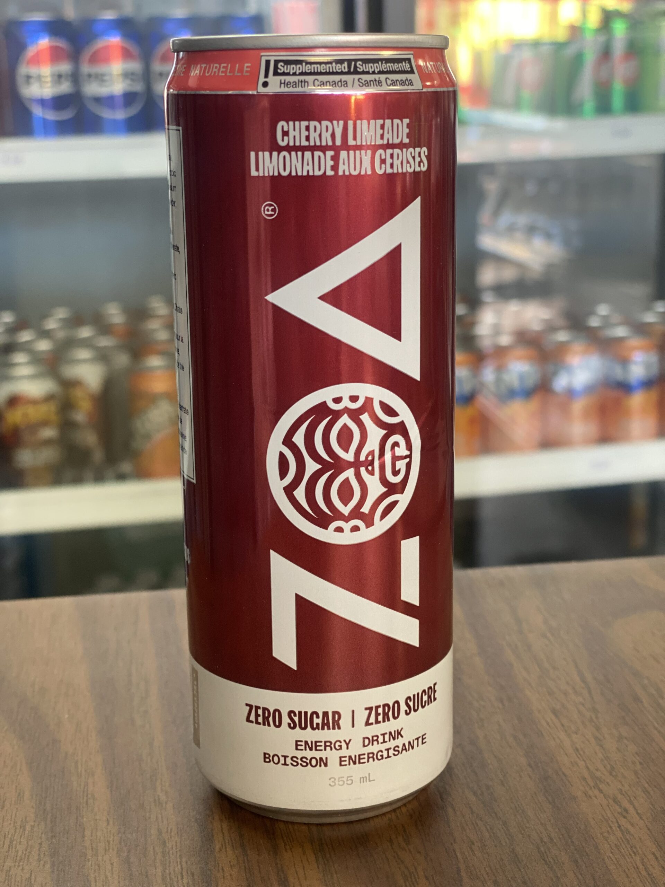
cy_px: 444
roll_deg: +0.7
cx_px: 332
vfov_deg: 36.8
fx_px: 1332
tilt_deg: -15.4
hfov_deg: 28.0
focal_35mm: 52
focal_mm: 6
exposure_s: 1/40
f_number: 2
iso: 125
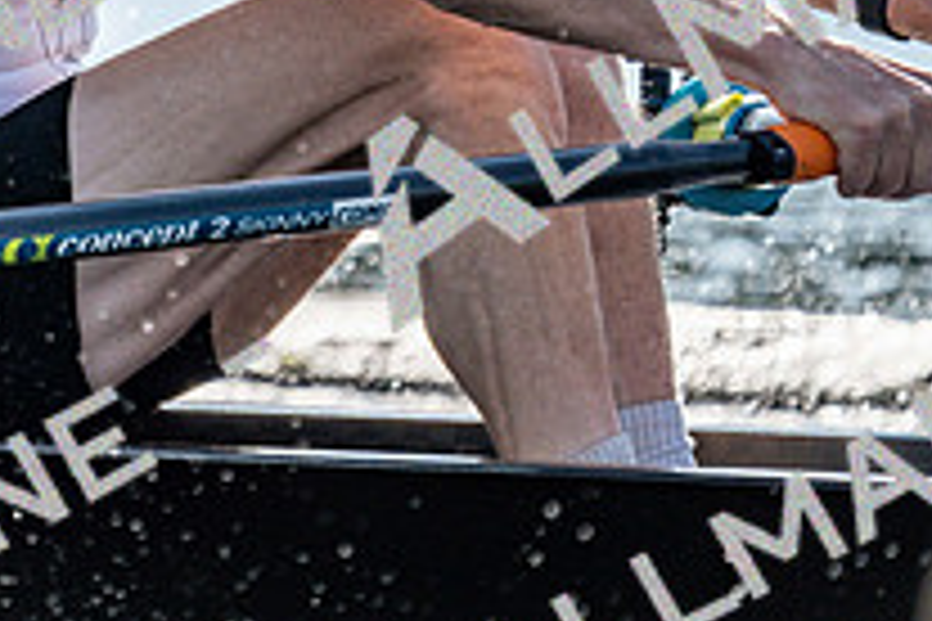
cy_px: -97
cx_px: -18
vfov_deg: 1.0
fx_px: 35957
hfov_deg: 1.5
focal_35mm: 1389
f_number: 6.3
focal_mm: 496
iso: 100
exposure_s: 1/1600
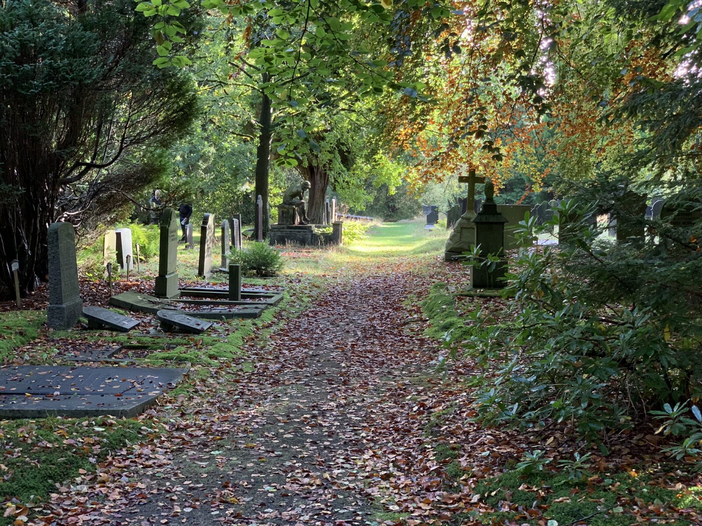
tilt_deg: -3.7
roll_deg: -0.9
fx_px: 1055
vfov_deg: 28.0
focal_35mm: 52
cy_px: 263
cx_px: 351
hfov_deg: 36.8
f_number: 2.4
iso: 100
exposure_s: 1/122
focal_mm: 6
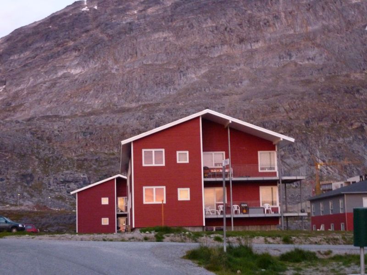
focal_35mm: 63
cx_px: 184
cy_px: 138
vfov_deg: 23.3
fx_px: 668
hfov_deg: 30.7
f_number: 4
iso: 500
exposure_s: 1/30
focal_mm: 10.3
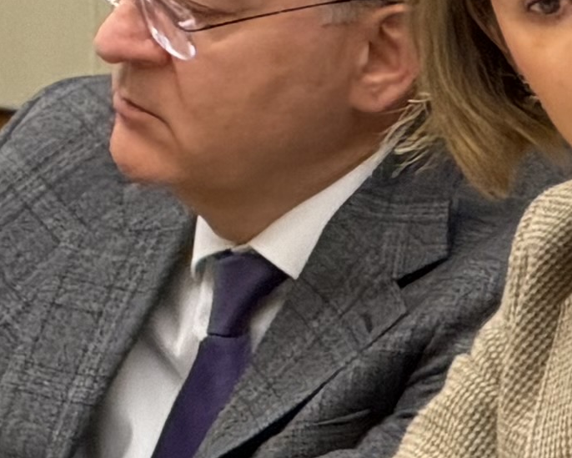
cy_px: -184
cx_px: 1686
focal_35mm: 813
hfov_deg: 2.4
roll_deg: -0.3
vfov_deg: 1.9
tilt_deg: -4.0
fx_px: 13765
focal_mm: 16.89
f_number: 2.8
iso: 250
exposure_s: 1/100
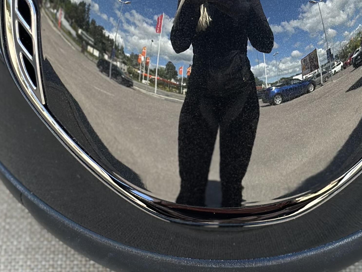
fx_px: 1360
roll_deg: +2.8
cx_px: 220
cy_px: -27
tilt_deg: -43.1
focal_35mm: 130
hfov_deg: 15.2
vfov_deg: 11.2
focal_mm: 6.86
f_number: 1.78
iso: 80
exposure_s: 1/450
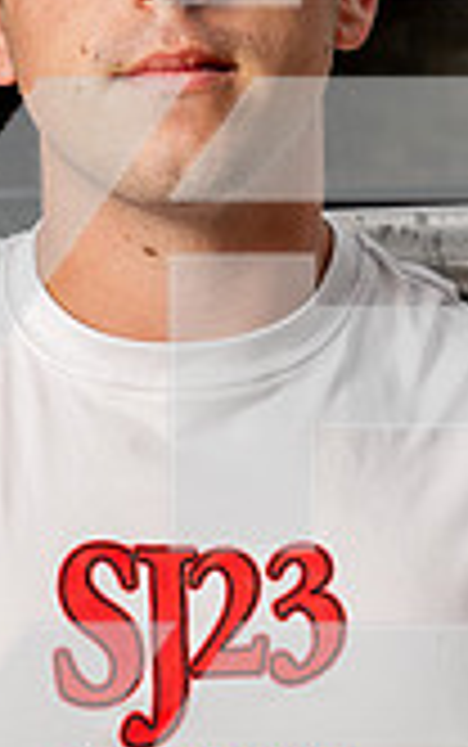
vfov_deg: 11.2
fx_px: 3810
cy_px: 295
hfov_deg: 7.0
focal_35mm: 187
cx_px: 39
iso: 50
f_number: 8
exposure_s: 1/250
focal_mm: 49
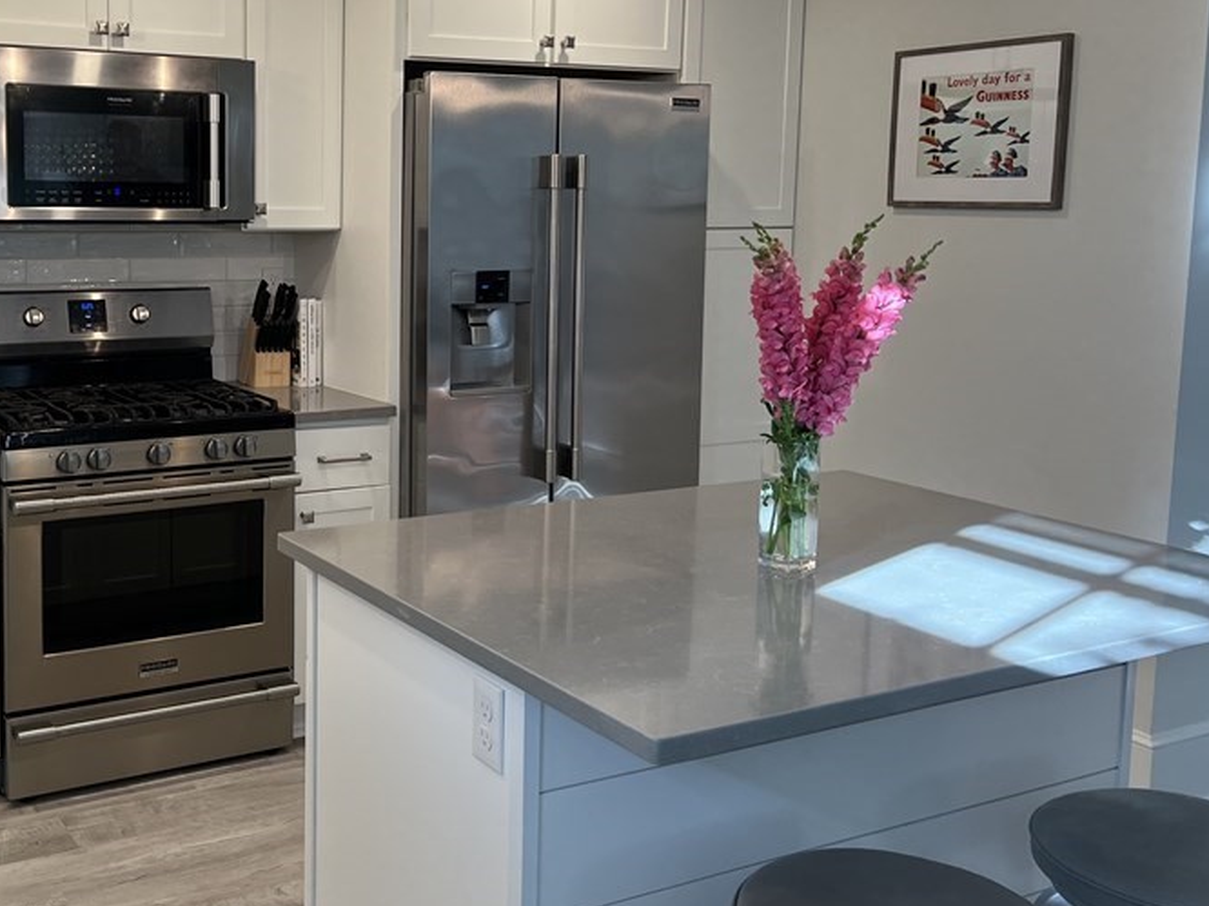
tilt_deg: -6.5
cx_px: 327
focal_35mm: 40
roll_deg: -0.3
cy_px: 347
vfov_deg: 35.8
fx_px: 1397
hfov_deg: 45.5
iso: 64
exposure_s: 1/120
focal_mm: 5.7
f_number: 1.5
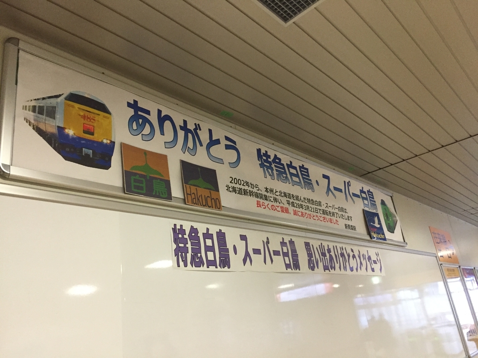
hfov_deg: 61.7
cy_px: 179
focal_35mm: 29
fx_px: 400
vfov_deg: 48.2
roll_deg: +7.5
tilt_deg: +19.5
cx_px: 239
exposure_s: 1/30
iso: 200
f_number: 2.2
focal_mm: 4.15
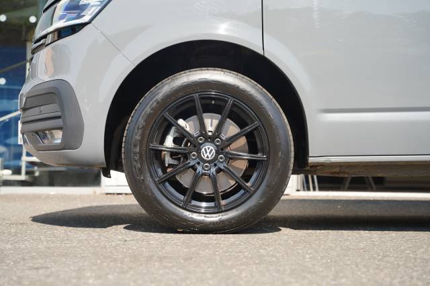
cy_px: 143
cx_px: 215
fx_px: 781
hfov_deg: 30.8
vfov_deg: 20.8
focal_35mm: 65
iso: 100
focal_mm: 65.4
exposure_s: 1/160
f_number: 4
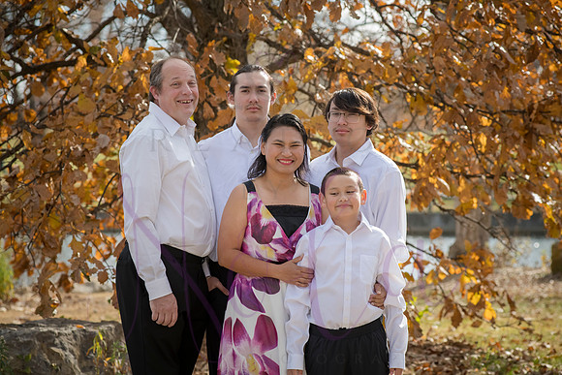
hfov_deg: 14.2
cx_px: 281
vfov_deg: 9.5
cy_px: 188
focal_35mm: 145
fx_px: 2264
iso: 400
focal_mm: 145
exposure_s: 1/640
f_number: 6.3
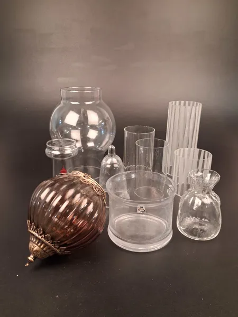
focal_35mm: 27
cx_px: 119
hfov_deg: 51.4
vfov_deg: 65.3
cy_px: 158
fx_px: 248
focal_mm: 4
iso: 500
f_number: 1.8
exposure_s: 1/25
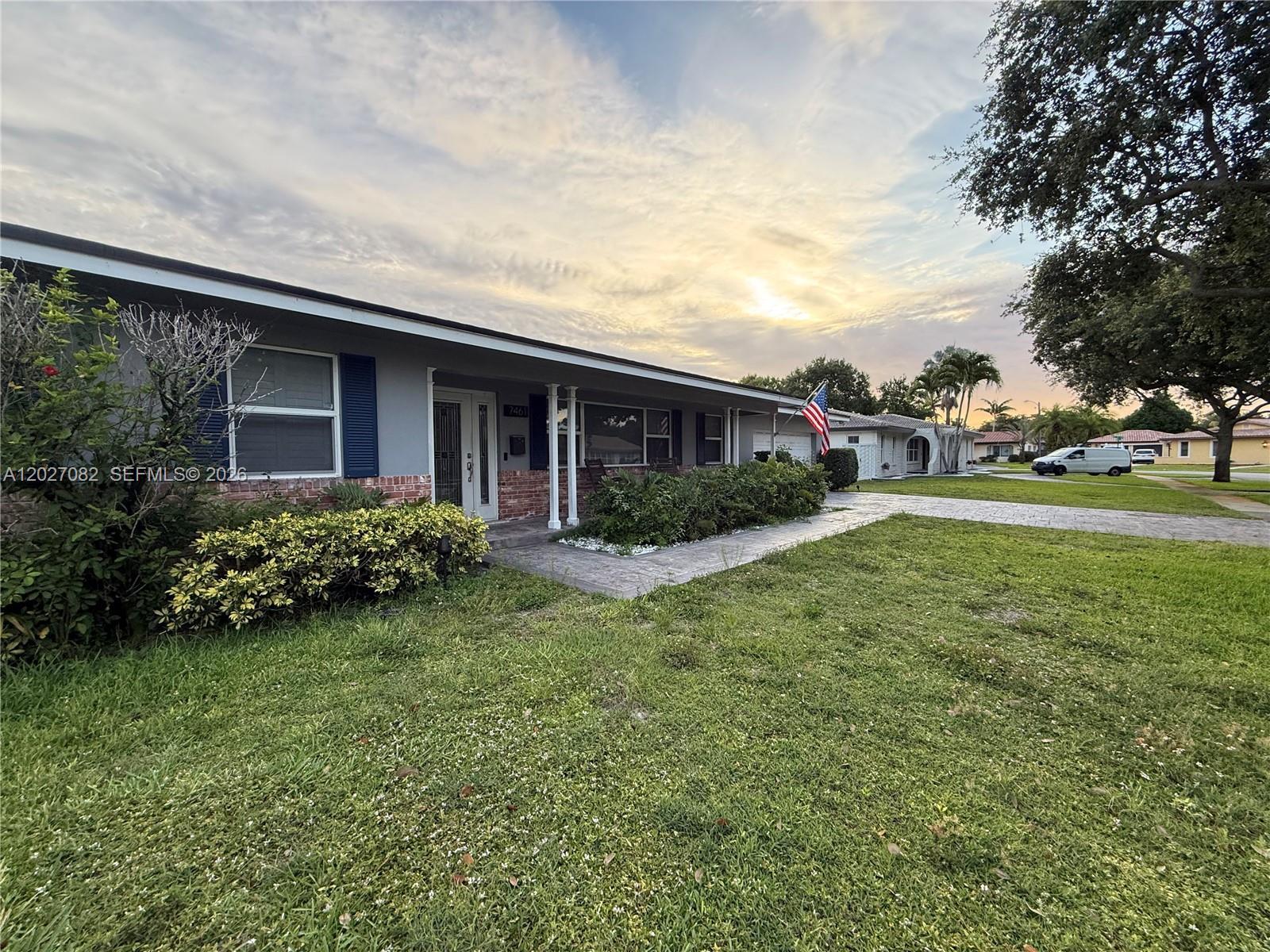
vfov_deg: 85.7
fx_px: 514
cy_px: 476
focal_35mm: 14
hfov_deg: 102.1
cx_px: 635
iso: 125
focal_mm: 2.22
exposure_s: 1/100
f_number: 2.2
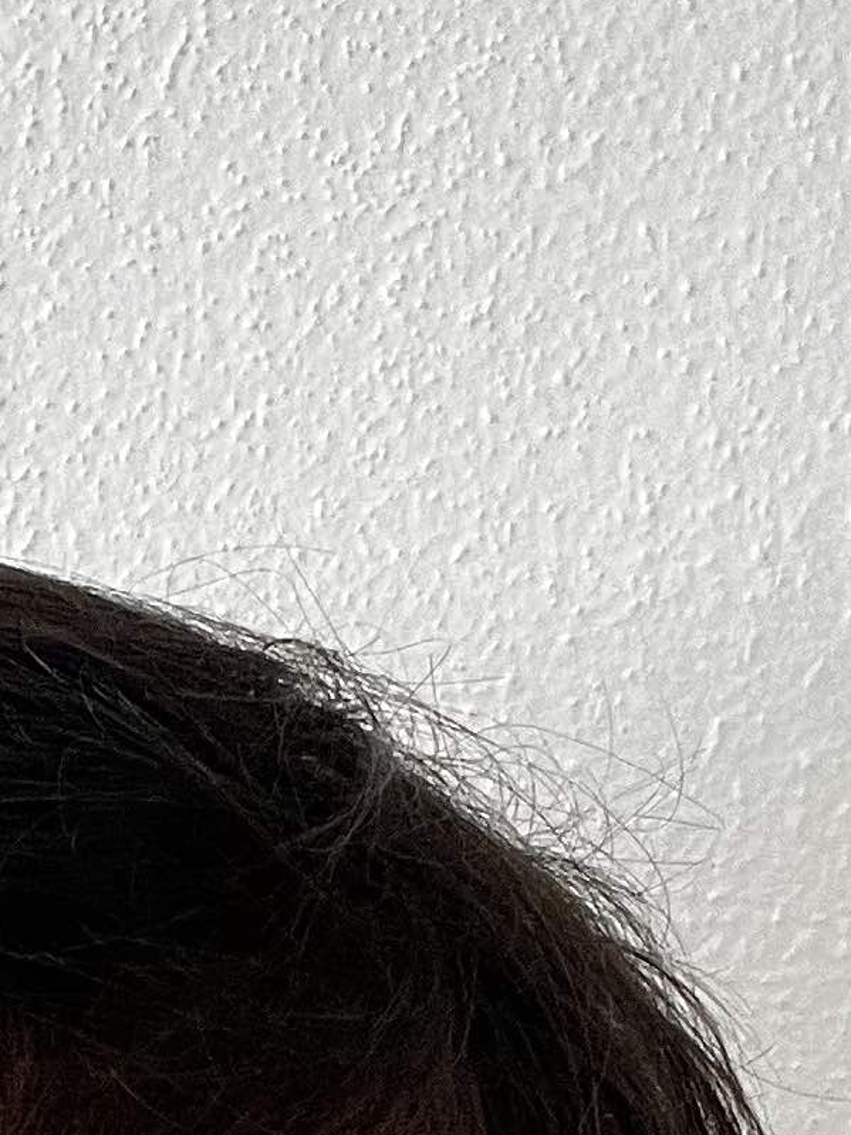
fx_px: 3803
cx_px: -60
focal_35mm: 116
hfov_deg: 12.6
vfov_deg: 15.5
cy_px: 1746
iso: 100
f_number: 2.2
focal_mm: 2.71
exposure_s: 1/63
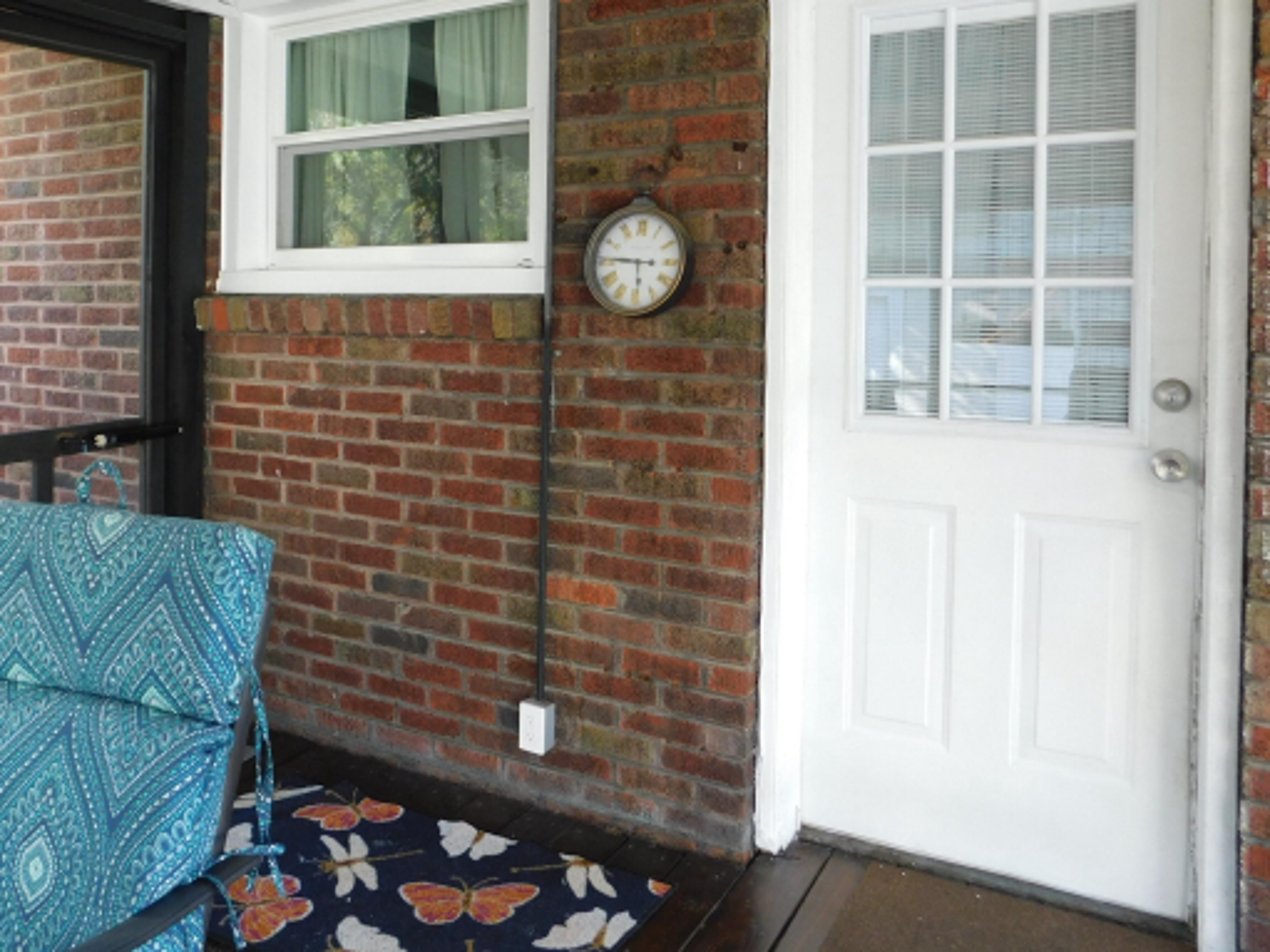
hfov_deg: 59.5
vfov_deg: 46.3
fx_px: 1100
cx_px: 506
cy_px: 341
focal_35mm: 30
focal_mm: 4
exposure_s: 1/30
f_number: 3
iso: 140
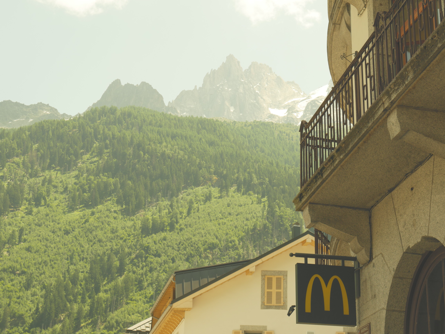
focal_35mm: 68
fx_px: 874
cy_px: 167
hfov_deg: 28.6
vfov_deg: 21.6
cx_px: 222
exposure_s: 1/400
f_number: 6.3
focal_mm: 34
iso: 200
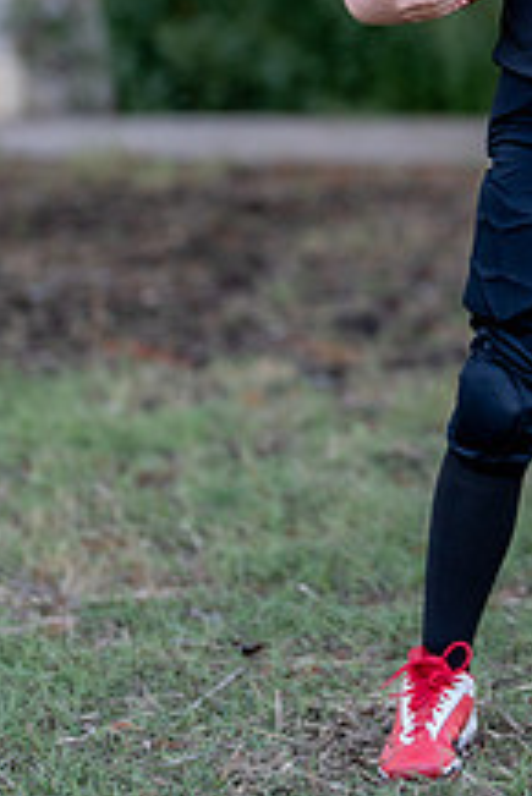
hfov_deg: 8.8
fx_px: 3430
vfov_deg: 13.2
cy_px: 115
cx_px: 642
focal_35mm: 155
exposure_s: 1/320
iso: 100
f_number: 1.2
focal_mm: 50
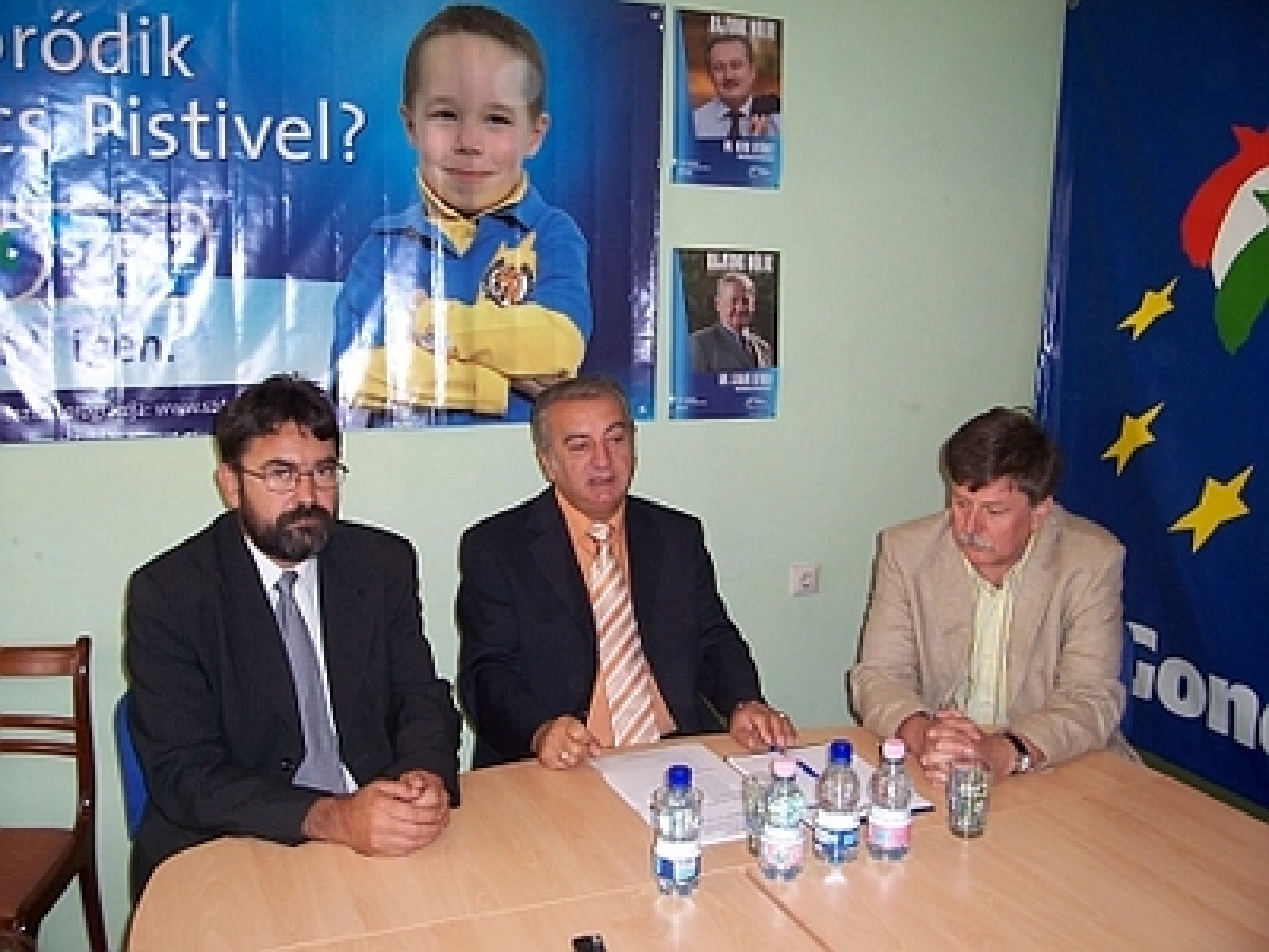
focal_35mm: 34
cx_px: 634
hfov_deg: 54.0
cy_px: 476
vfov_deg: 41.8
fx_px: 1246
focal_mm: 5.6
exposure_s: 1/60
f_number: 2.7
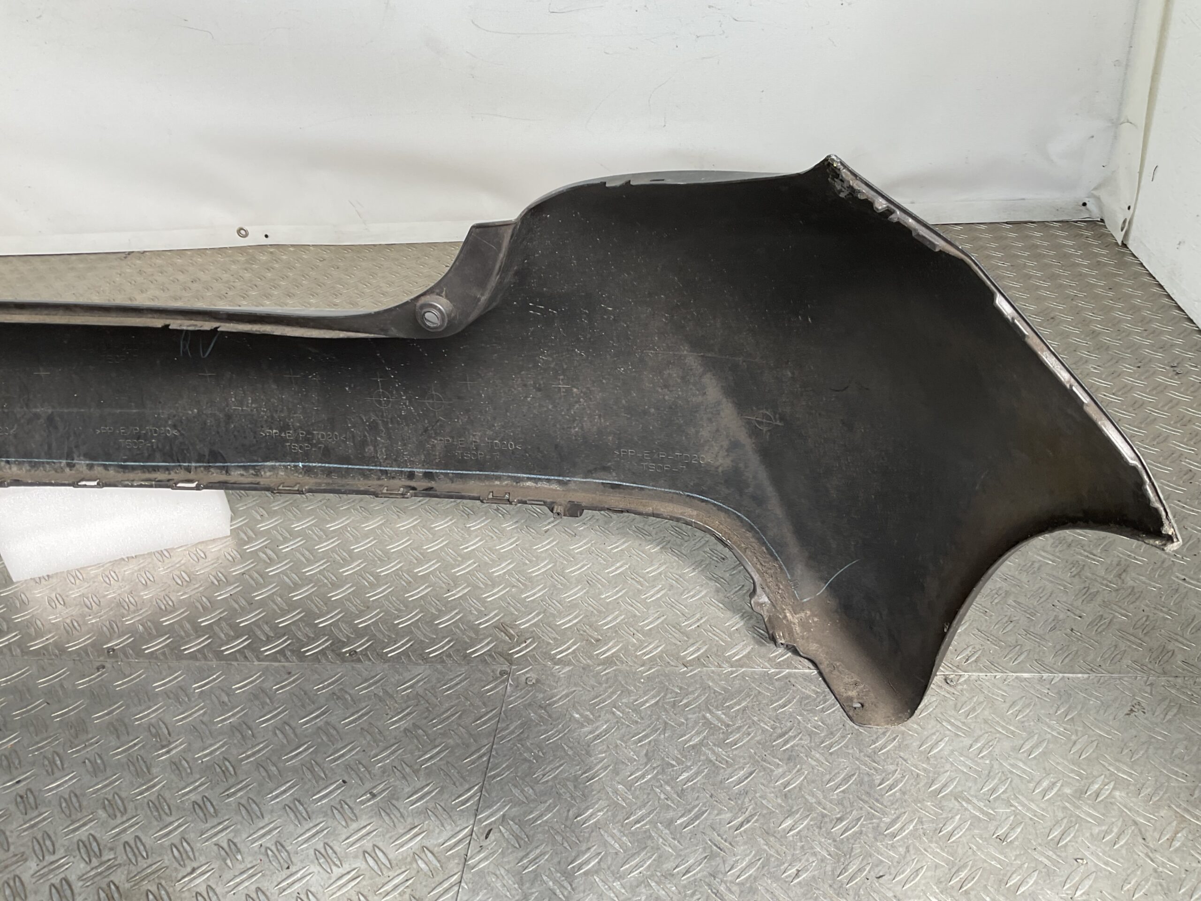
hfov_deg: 61.7
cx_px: 600
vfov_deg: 48.2
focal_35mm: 29
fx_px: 1006
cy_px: 450
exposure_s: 1/142
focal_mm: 3
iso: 16
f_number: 1.8
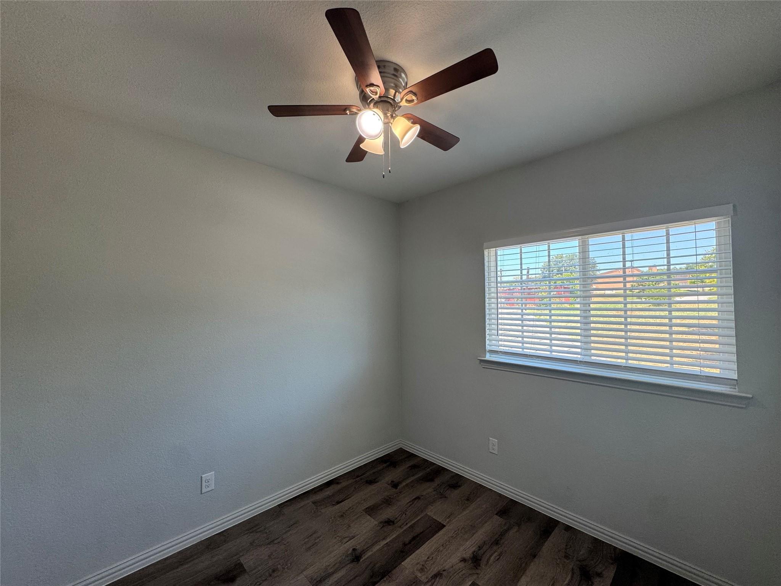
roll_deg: -0.4
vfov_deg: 85.7
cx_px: 390
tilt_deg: +0.6
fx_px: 316
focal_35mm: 14
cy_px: 293
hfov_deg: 102.1
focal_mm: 2.22
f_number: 2.2
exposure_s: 1/120
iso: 125
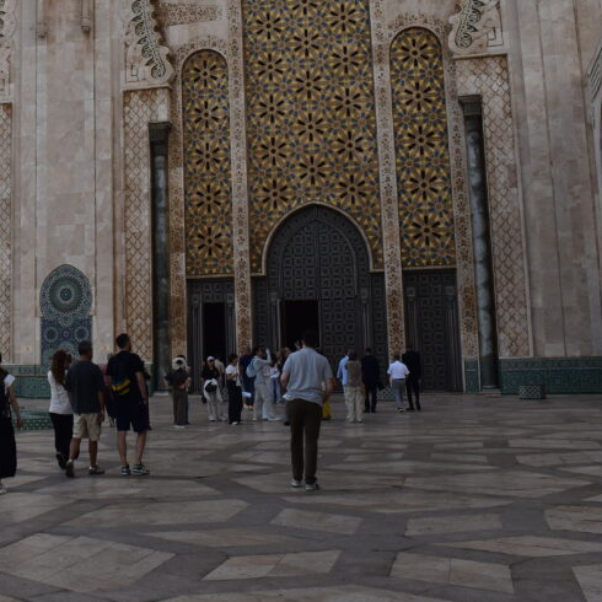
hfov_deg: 34.2
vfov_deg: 35.0
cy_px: 195
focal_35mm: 48
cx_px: 109
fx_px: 944
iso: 400
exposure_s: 1/400
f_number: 11
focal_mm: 18
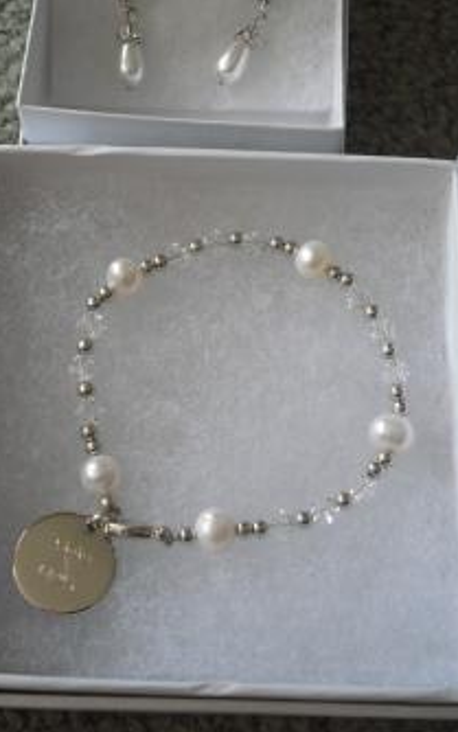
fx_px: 1078
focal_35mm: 54
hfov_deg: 24.0
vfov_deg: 37.1
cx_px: 217
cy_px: 243
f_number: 2.8
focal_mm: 6.2
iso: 100
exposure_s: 1/80
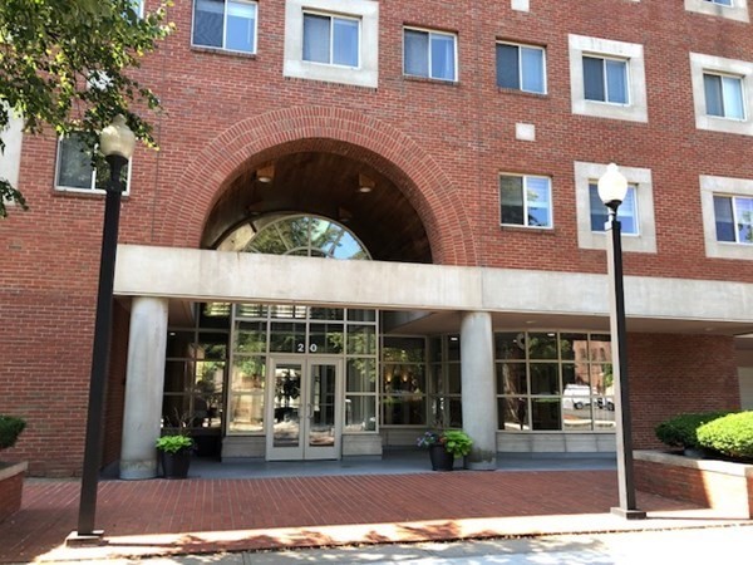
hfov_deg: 63.4
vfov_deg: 49.7
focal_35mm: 28
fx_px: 609
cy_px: 282
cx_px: 376
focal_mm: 3.99
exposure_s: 1/127
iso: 20
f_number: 1.8
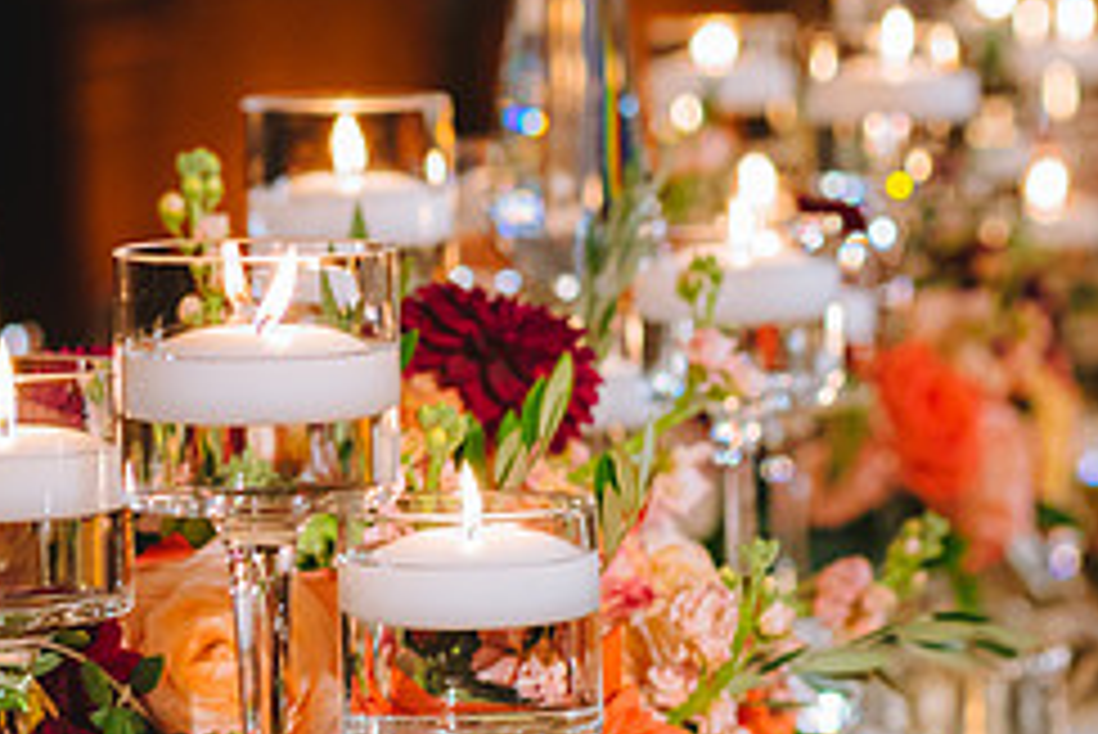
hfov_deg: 10.2
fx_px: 6164
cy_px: 588
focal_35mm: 202
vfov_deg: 6.8
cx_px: 590
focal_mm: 85
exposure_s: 1/100
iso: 1600
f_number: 4
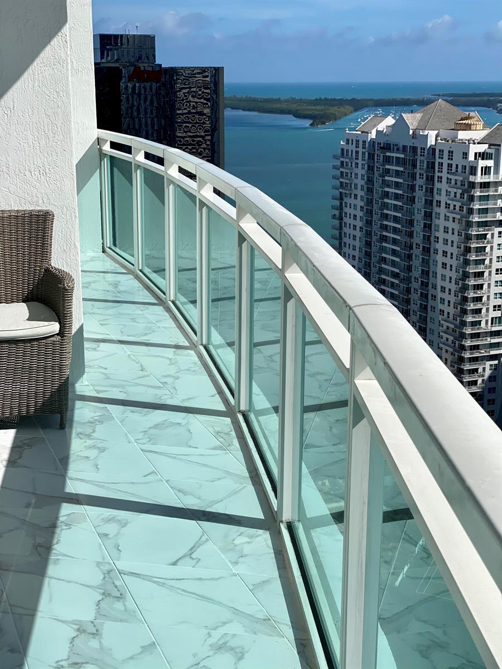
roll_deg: +0.2
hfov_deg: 28.0
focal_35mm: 52
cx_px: 251
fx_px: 1005
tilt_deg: -13.3
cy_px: 334
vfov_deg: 36.8
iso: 25
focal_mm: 6
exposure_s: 1/3984
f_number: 2
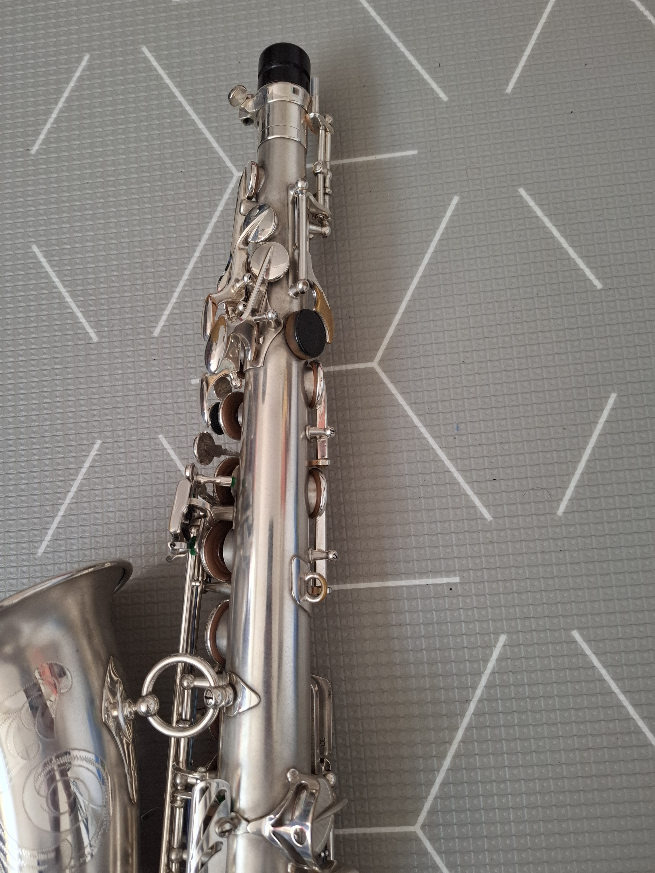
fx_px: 605
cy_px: 445
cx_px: 320
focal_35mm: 24
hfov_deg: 56.8
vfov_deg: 71.6
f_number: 1.8
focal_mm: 5.54
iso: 160
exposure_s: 1/120
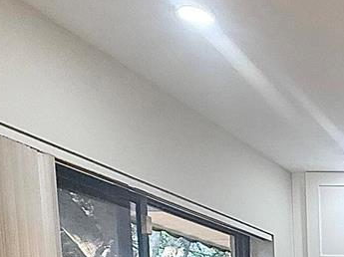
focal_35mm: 65
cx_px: 582
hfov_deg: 21.8
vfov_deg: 18.6
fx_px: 645
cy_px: 435
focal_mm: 2.22
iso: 160
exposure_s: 1/120
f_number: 2.2
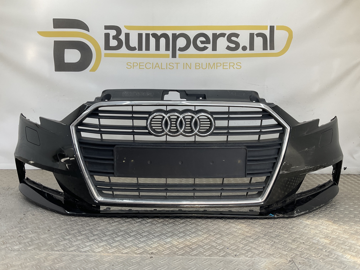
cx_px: 180
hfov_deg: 61.7
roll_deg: -1.0
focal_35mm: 29
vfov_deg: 48.2
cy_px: 135
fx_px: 302
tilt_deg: -6.0
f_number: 1.8
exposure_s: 1/173
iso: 16
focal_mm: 3
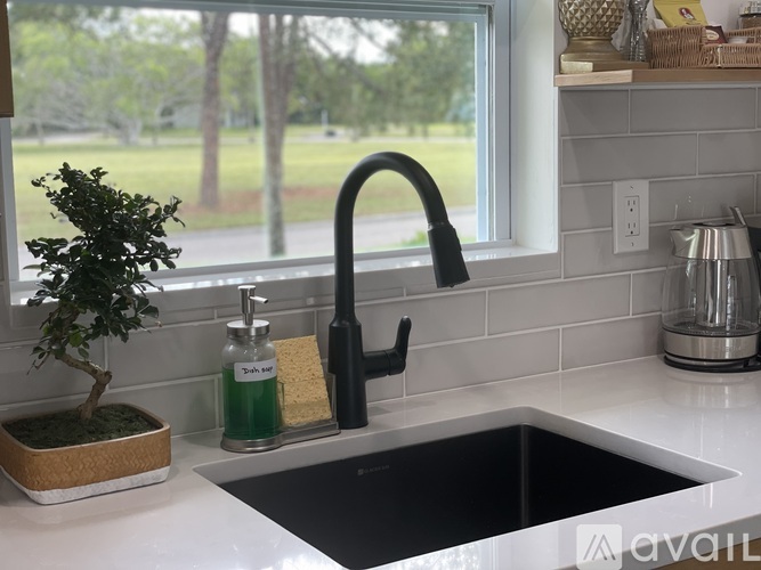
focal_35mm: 52
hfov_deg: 36.8
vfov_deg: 28.0
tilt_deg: -8.4
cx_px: 380
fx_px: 1143
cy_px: 285
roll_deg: +1.1
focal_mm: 6
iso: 50
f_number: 2
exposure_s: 1/120
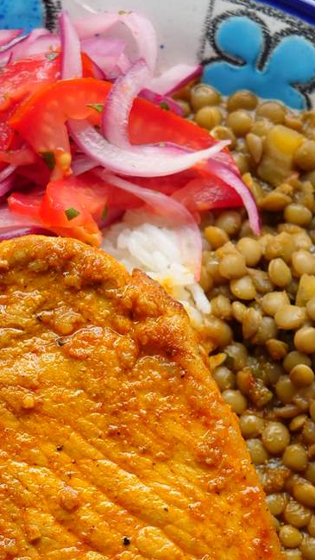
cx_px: 42
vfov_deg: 16.3
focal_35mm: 129
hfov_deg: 9.4
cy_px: 575
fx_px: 1916
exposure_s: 1/125
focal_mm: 24
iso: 200
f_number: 3.5
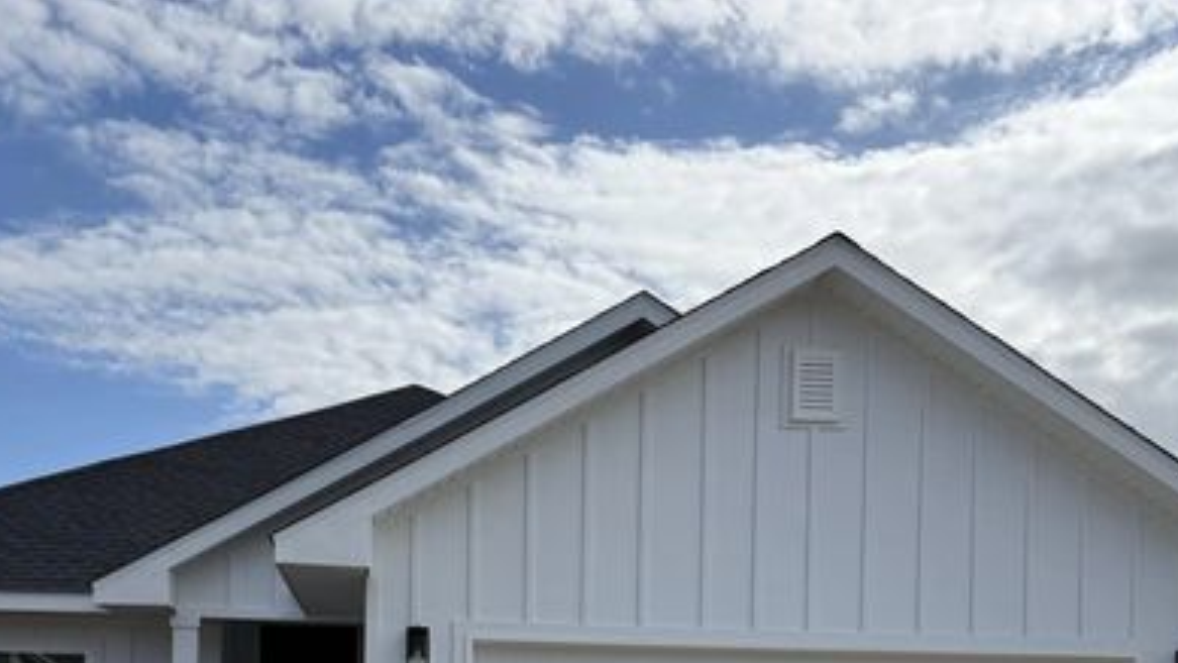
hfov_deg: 47.3
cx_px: 542
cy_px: 724
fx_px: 1343
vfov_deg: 25.7
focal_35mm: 43
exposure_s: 1/9091
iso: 100
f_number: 1.78
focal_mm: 6.76
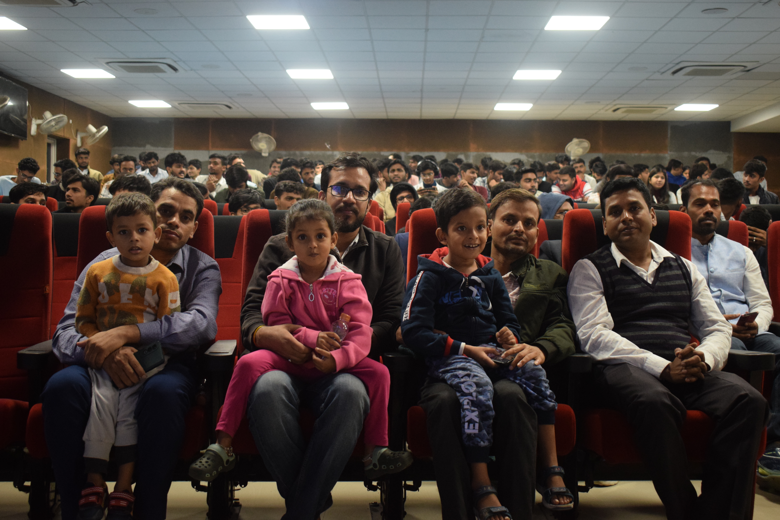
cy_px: 260
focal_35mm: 42
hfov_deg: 46.4
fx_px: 910
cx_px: 390
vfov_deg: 31.9
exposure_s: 1/80
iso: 2000
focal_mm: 28
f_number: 4.5
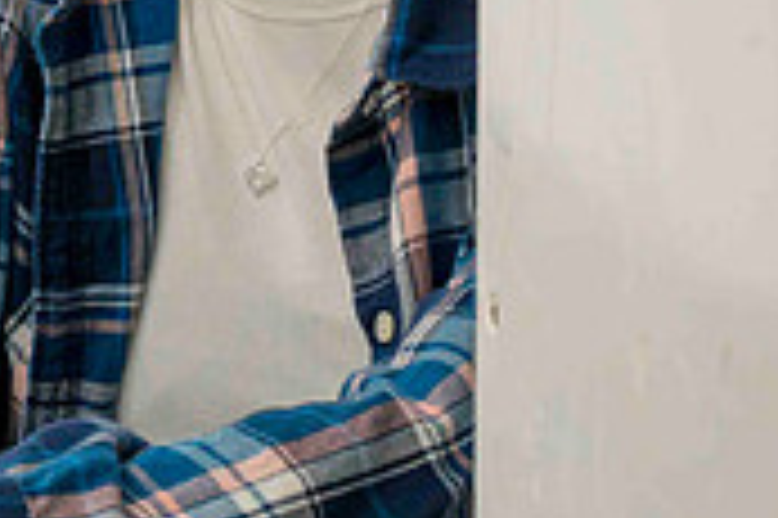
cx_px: -13
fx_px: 7276
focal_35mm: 337
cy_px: -25
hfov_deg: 6.1
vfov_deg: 4.1
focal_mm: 99
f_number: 8
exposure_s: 1/250
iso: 3200
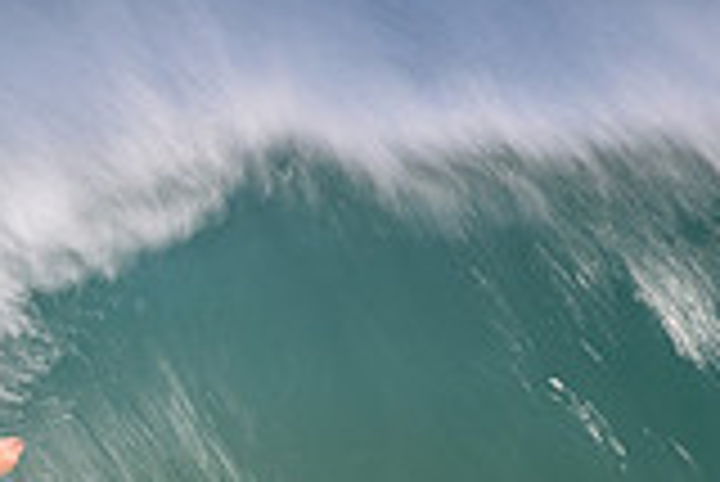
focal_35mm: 2722
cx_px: -230
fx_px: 54488
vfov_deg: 0.5
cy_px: 831
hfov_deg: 0.8
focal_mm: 500
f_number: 18
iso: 100
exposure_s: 1/20
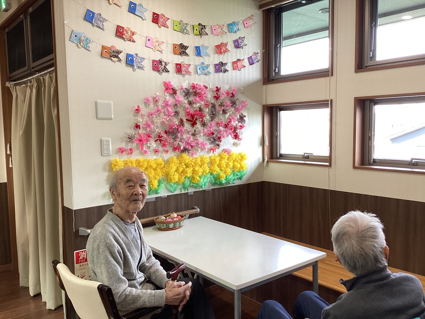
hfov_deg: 58.3
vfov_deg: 45.4
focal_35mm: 31
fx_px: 381
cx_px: 212
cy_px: 160
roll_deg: -0.1
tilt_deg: -5.8
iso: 64
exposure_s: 1/50
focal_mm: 3.3
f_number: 2.4
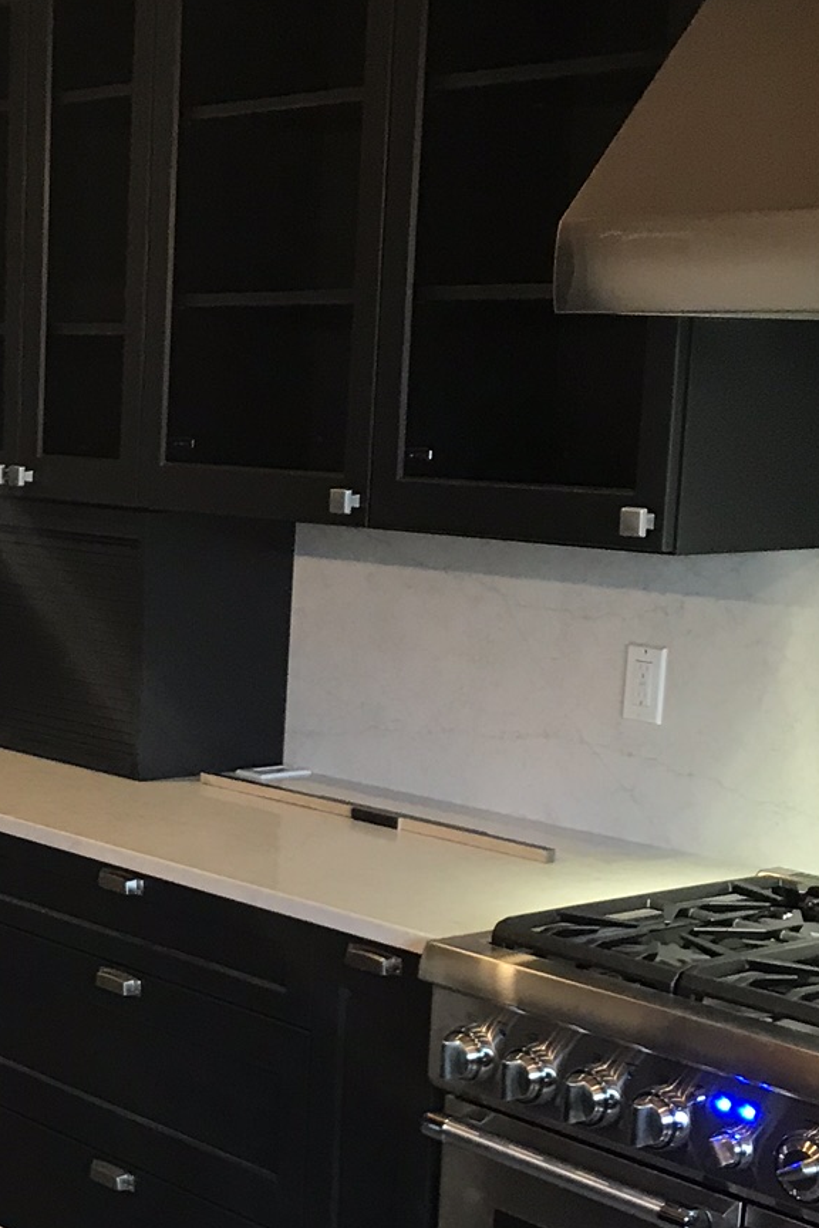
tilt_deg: -10.7
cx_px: -73
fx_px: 2354
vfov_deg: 29.0
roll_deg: -0.4
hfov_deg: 19.0
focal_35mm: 69
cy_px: 846
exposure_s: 1/17
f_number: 1.8
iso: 40
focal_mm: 3.99
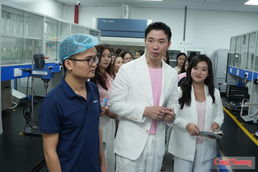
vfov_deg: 36.9
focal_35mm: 36
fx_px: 258
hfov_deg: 53.1
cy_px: 86
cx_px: 129
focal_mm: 24
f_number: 3.5
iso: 800
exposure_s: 1/160
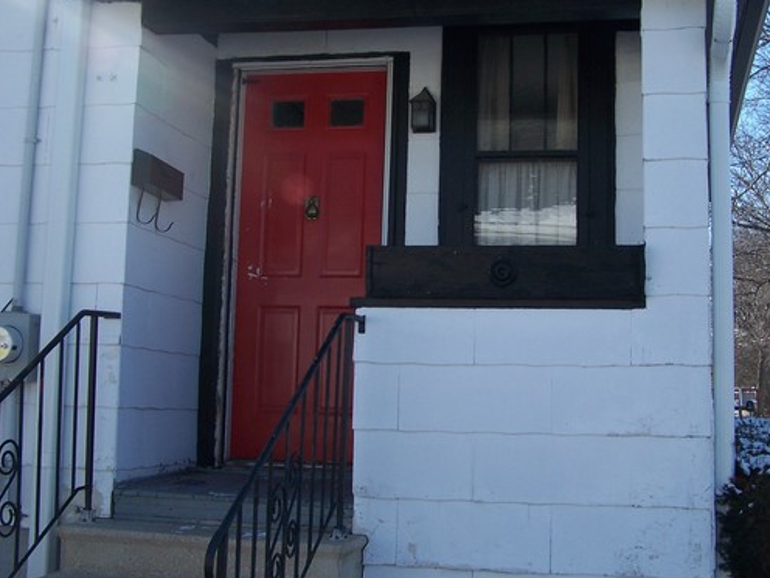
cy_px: 244
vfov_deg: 29.6
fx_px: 1090
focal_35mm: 49
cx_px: 428
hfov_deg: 38.9
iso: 80
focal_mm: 6.3
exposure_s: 1/800
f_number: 2.8
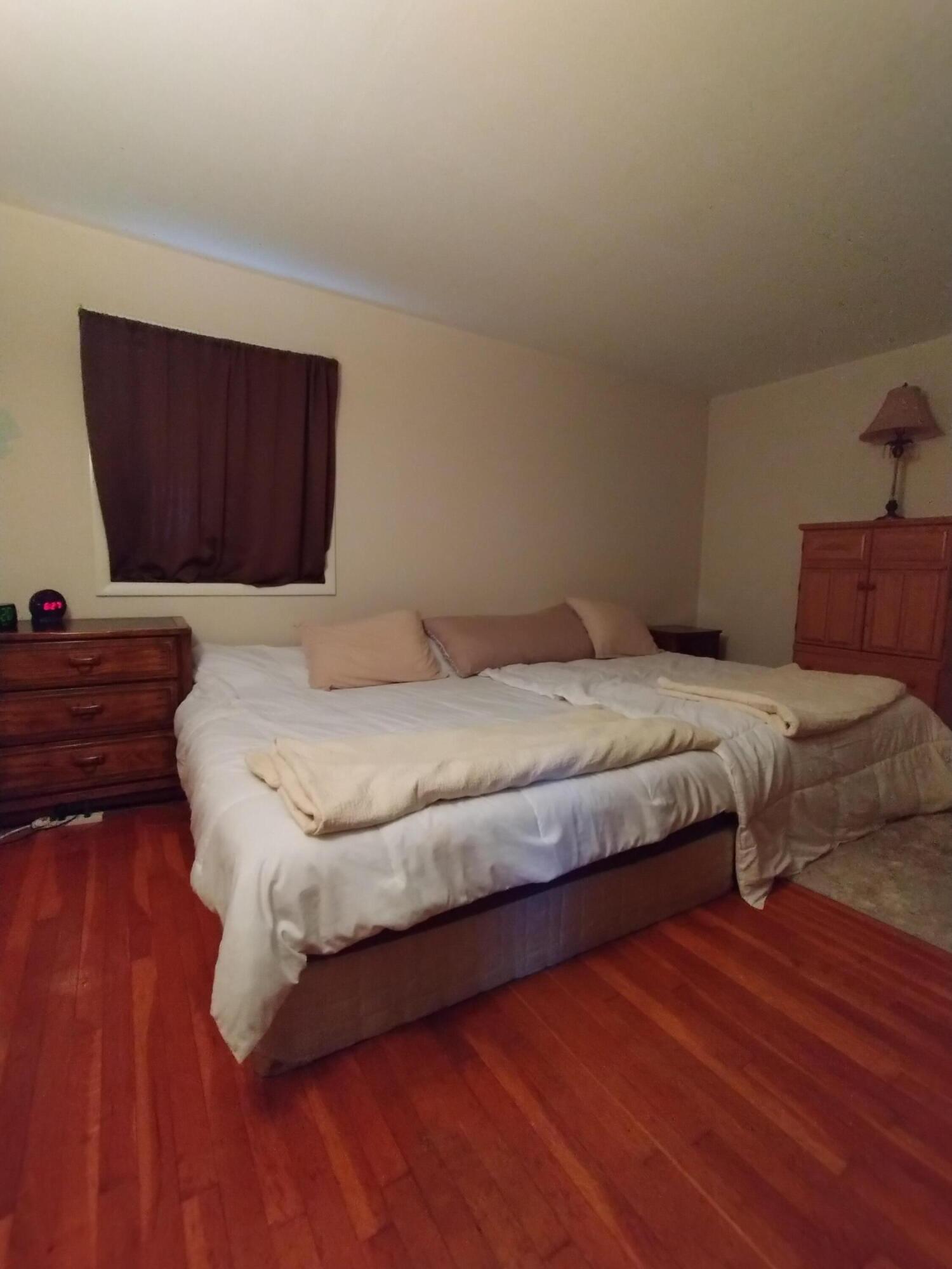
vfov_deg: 94.5
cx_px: 476
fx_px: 587
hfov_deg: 78.1
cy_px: 634
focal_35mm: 16
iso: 1600
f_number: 2.2
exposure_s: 1/29.8
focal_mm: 1.66
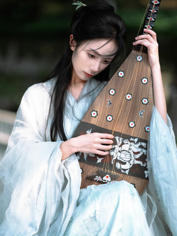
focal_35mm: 87
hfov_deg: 17.0
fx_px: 593
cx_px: 88
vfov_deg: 22.5
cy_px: 118
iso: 320
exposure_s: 1/1600
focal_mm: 110
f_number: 2
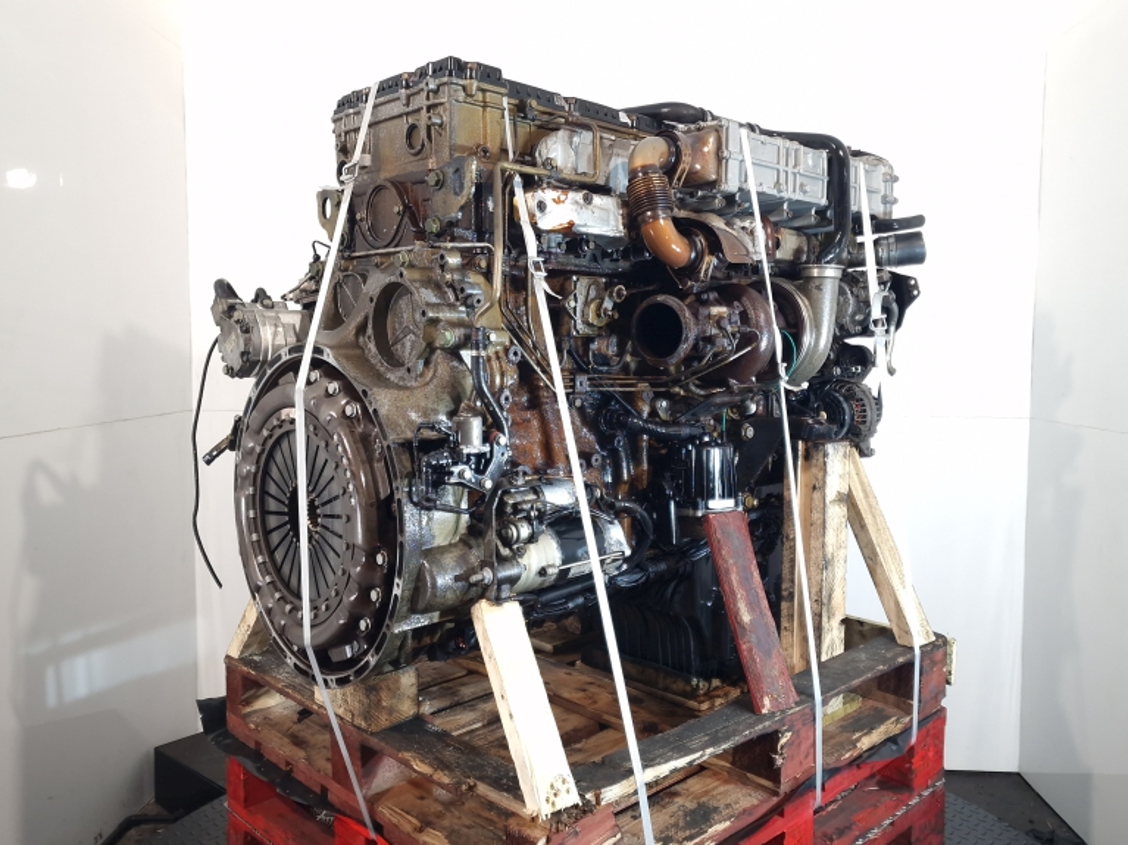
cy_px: 406
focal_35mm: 24
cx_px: 581
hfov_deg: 71.6
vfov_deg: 56.8
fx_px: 782
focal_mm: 6.4
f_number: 1.8
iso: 125
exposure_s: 1/50
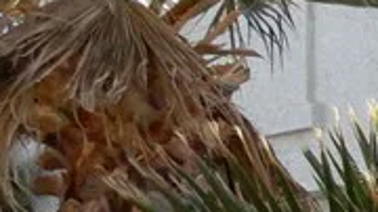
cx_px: 1065
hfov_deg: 10.8
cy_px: 367
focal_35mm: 149
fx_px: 1493
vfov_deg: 7.9
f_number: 3.4
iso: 80
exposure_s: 1/320
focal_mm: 4.3
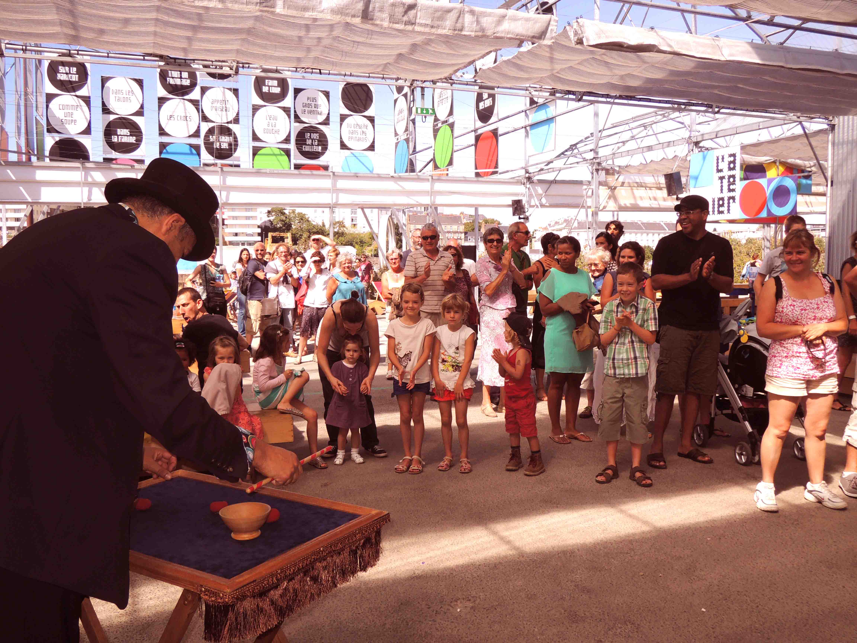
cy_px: 322
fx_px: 767
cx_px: 428
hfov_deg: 58.4
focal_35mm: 31
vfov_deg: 45.4
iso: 100
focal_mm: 5.5
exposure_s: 1/1000
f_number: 3
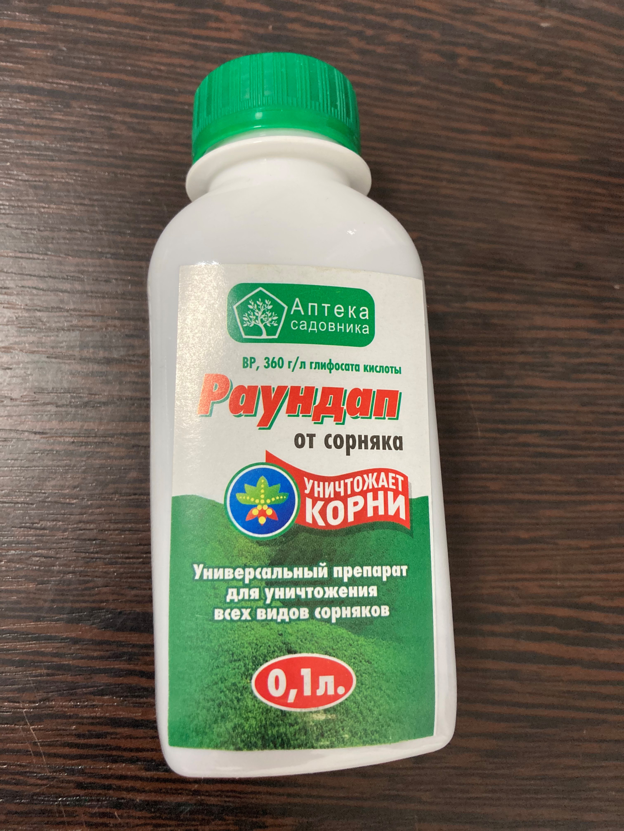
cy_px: 416
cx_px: 312
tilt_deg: -78.4
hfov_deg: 49.7
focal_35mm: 28
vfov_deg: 63.4
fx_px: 673
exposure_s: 1/60
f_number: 1.8
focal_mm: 3.99
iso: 250
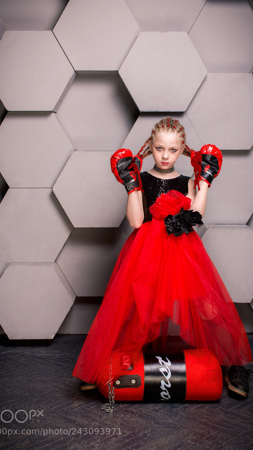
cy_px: 226
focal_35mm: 53
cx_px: 125
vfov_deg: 39.2
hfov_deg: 22.6
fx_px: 632
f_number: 8
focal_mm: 50
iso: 100
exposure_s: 1/200
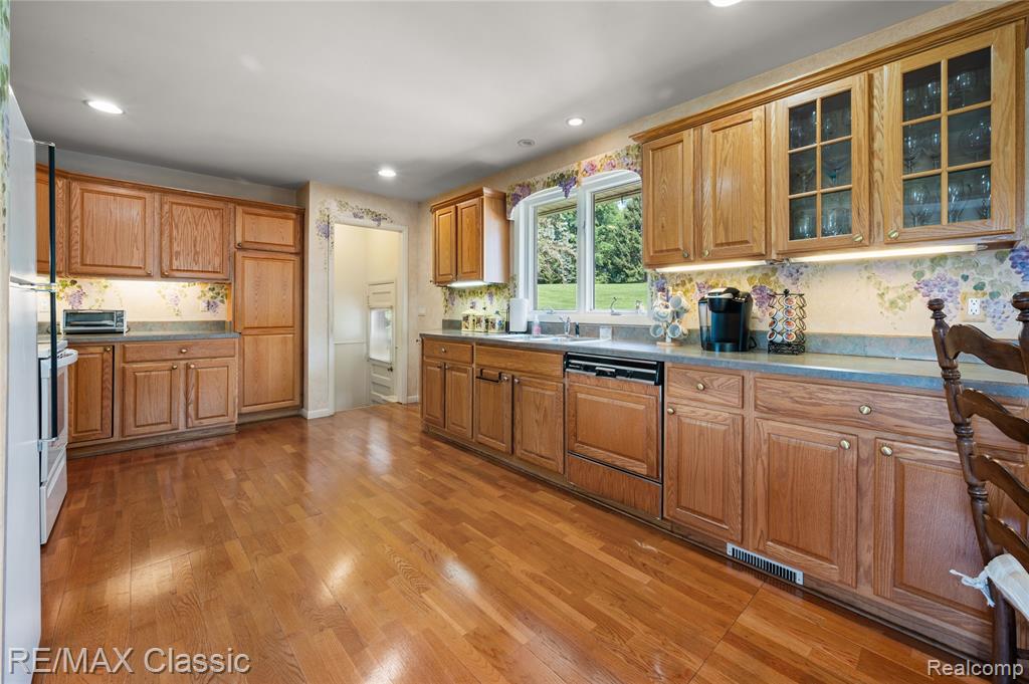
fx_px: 400
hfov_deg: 104.3
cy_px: 342
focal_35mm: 14
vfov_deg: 81.1
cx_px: 514
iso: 100
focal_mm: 14
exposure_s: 1
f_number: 11
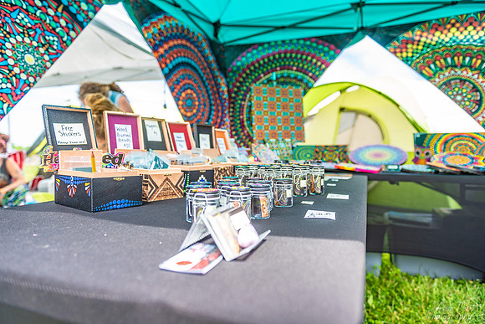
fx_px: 323
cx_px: 242
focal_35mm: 24
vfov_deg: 53.2
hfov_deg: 73.7
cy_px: 162
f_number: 3.2
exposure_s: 1/320
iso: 100
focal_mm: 24
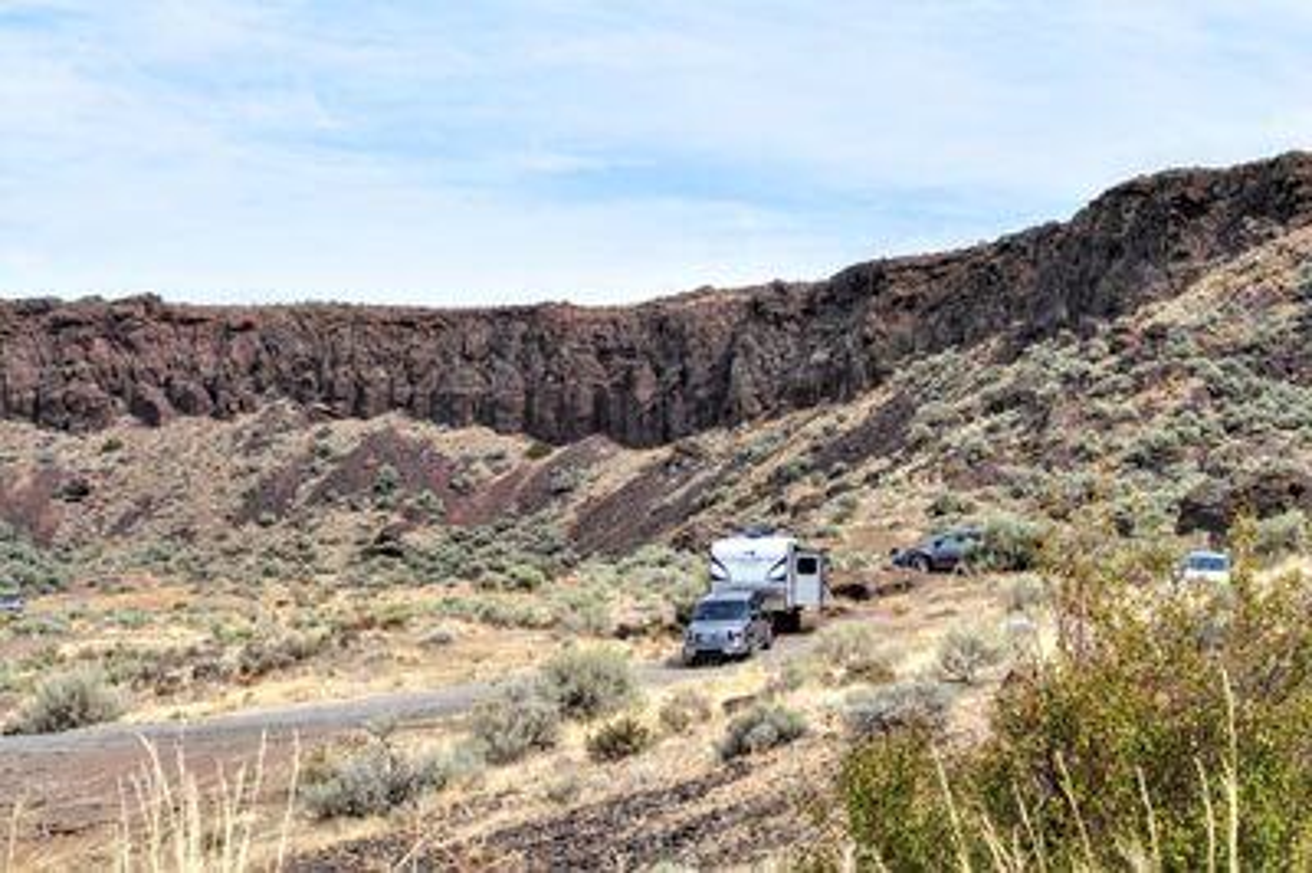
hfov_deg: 24.6
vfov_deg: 16.5
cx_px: 656
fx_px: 3004
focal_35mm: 82
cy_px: 436
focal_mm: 55
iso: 250
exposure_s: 1/400
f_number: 9
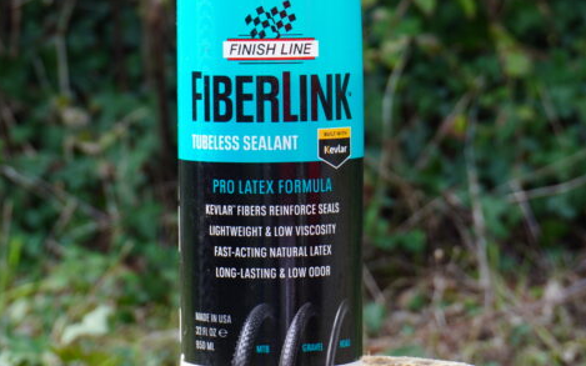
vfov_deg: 8.7
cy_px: 83
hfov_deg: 13.9
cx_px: 275
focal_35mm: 150
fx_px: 2397
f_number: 5.6
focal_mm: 45
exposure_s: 1/80
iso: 100
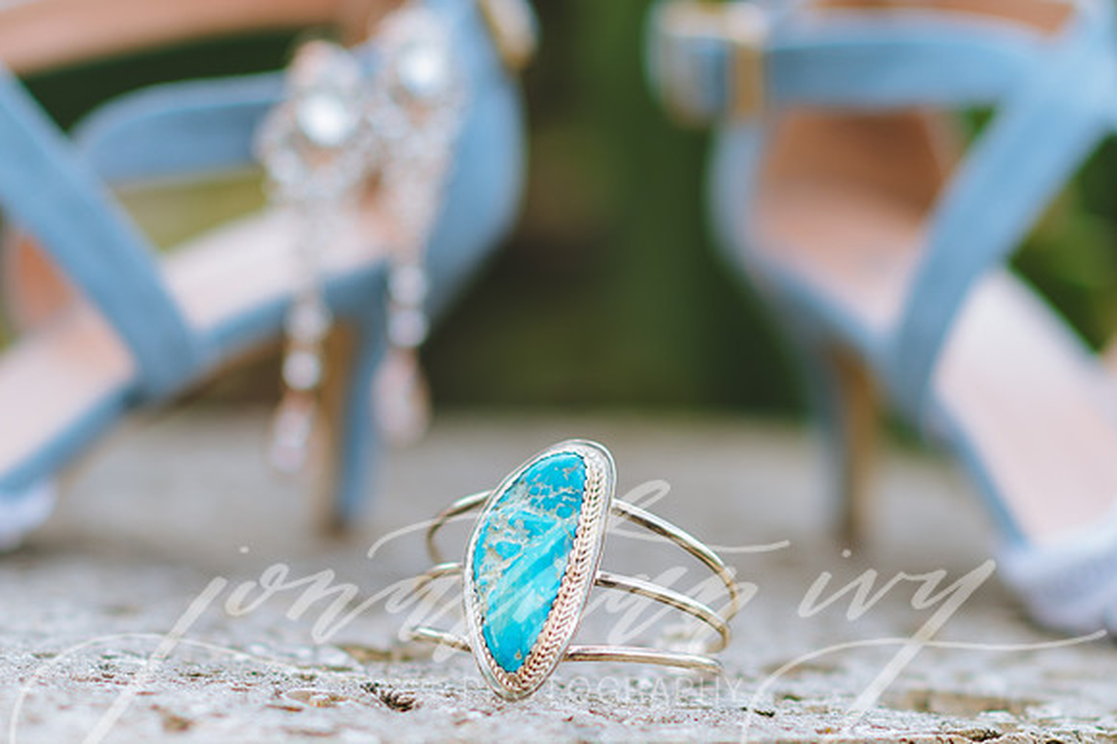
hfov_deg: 15.6
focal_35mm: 131
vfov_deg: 10.4
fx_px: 4074
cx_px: 558
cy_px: 393
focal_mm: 85
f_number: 1.8
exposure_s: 1/800
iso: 50
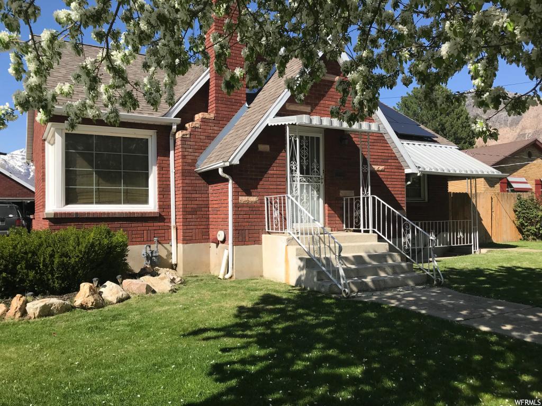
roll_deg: +0.6
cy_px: 203
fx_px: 438
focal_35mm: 28
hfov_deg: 63.4
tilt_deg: +1.3
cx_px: 271
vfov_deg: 49.7
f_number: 1.8
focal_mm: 3.99
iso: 20
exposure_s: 1/1996
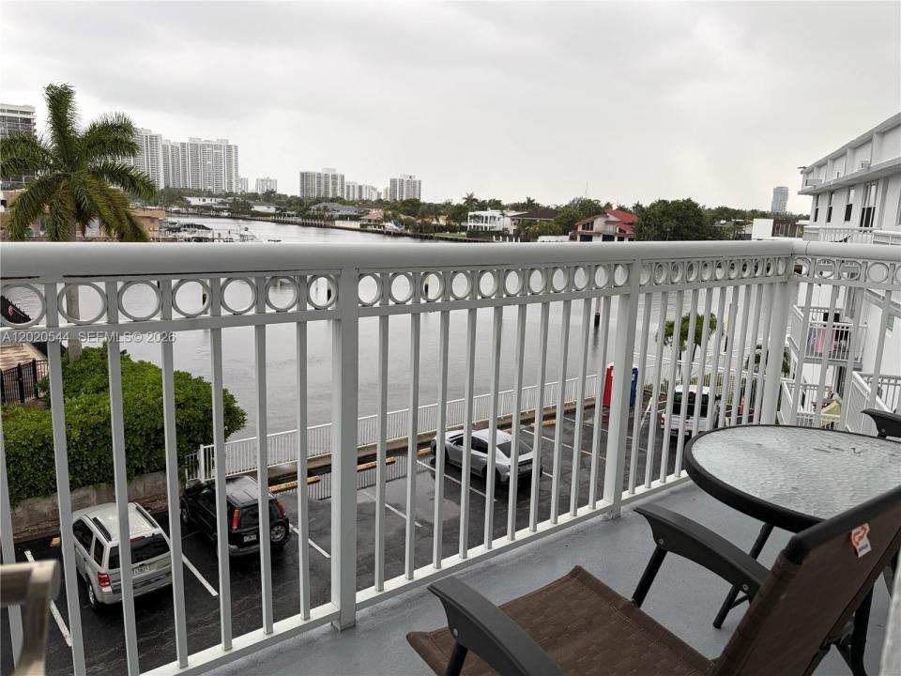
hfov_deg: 67.3
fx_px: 677
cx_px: 450
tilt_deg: -10.1
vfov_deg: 53.1
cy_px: 338
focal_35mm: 26
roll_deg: -2.3
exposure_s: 1/122
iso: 40
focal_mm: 5.96
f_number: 1.6
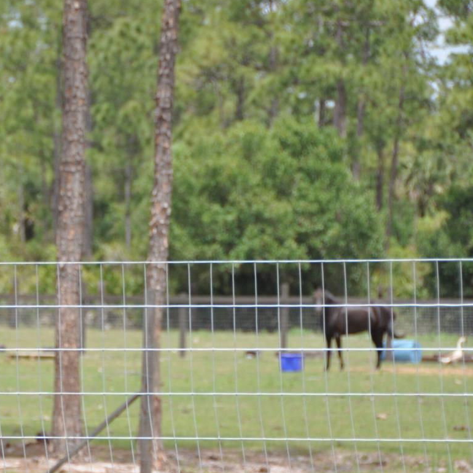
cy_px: 256
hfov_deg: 6.3
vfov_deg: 6.3
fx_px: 4296
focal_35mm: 278
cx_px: 6
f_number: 6.3
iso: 200
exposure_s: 1/640
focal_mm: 105
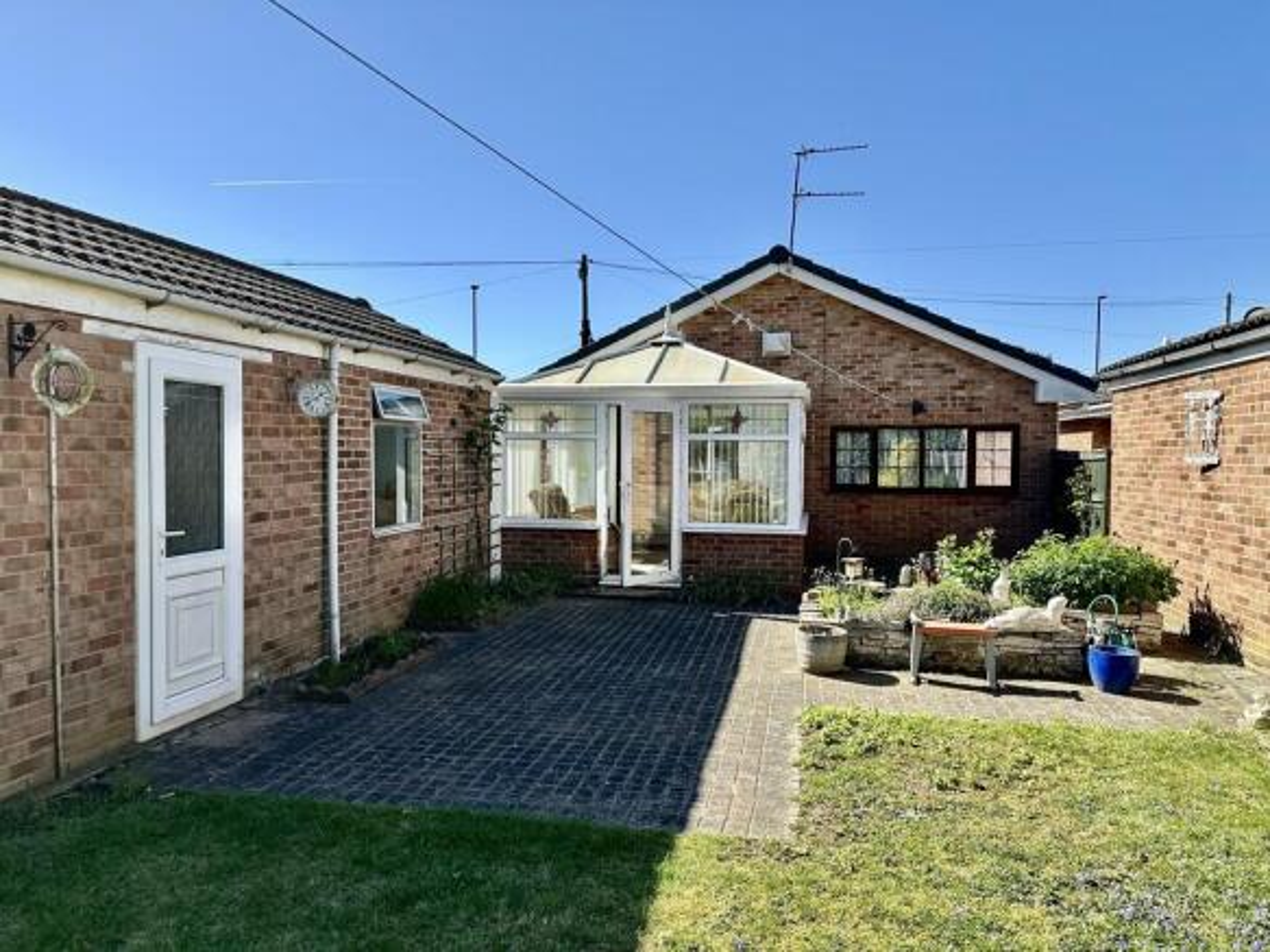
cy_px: 476
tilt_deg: -2.1
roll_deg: -0.2
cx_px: 635
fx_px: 880
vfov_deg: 56.8
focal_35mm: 24
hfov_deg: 71.6
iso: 80
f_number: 1.78
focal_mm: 6.86
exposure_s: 1/3155
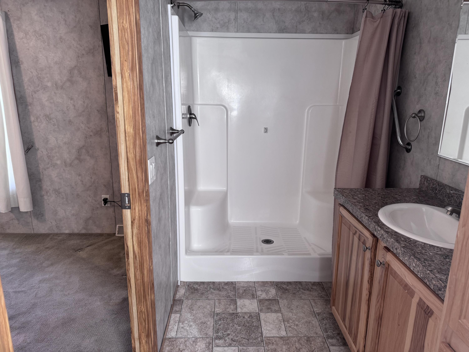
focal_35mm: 24
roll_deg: -1.1
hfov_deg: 71.6
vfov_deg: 56.8
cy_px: 176
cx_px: 234
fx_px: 325
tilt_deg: -14.9
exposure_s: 1/60
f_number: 1.78
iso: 125
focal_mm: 6.76
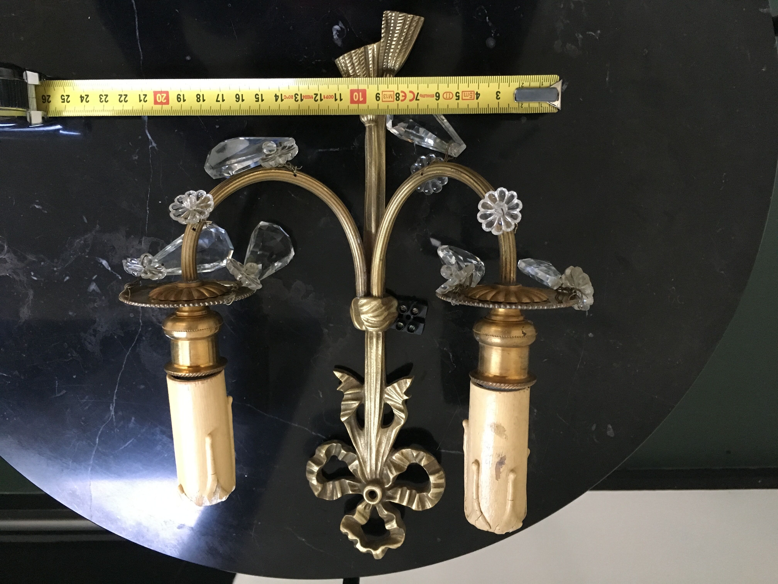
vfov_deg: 48.2
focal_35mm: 29
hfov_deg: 61.7
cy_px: 292
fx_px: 652
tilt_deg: -81.0
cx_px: 389
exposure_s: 1/17
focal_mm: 4.15
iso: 250
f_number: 2.2
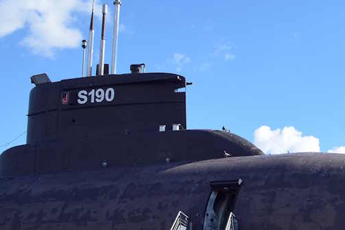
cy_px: 227
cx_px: 469
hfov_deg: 22.3
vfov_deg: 16.7
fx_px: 767
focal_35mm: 80
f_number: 8
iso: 140
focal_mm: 18
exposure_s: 1/250
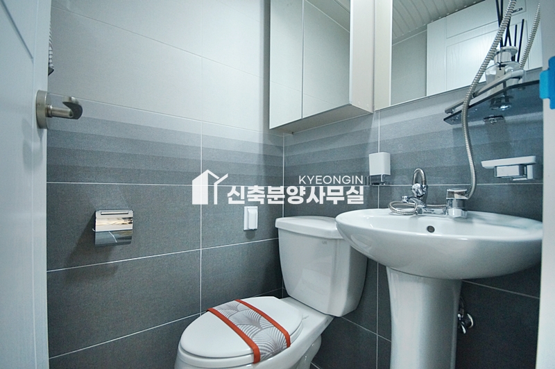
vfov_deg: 77.2
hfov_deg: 100.4
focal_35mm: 15
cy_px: 184
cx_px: 278
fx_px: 231
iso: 1600
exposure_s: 1/60
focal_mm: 10
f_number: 5.6
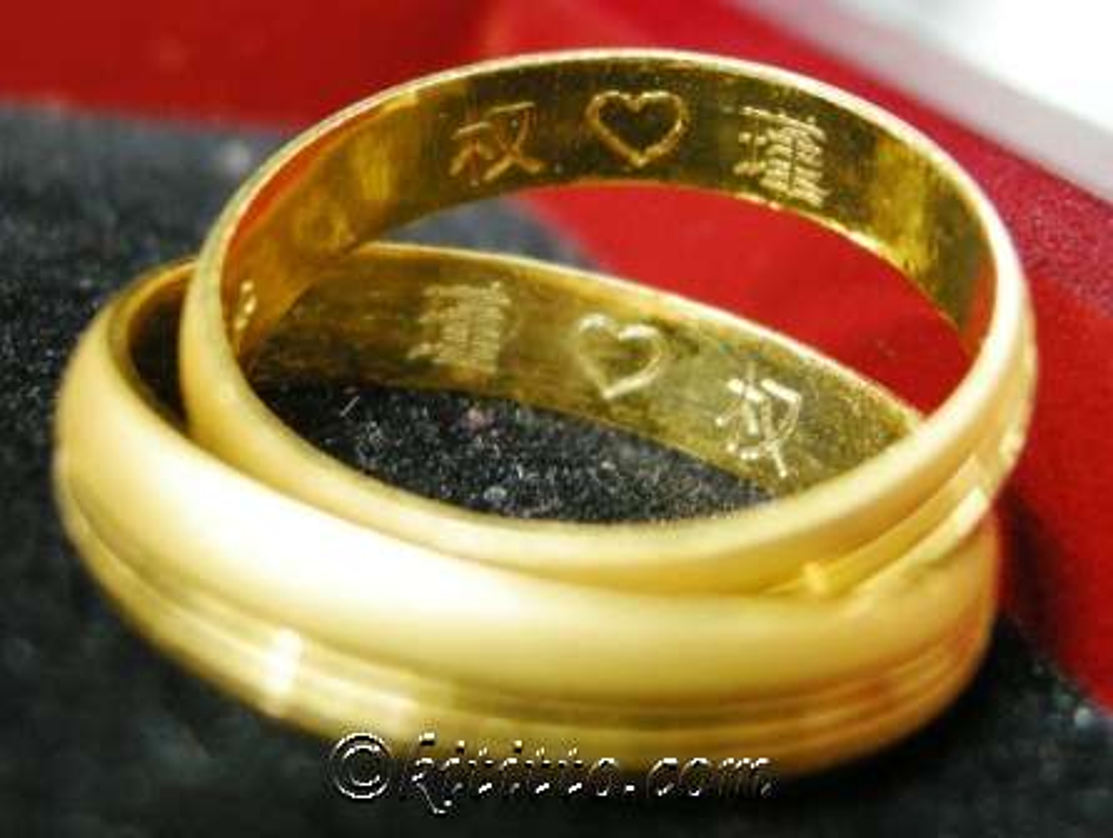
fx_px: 1127
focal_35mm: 35
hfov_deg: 52.6
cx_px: 556
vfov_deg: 40.8
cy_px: 419
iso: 200
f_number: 2.7
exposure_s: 1.28
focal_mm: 7.5
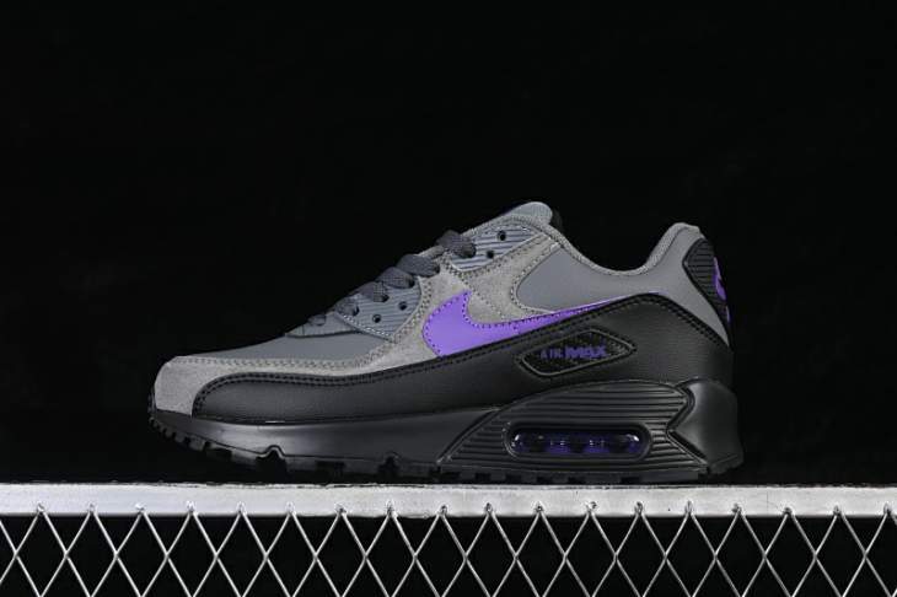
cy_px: 298
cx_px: 448
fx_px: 1868
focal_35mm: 75
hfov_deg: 27.0
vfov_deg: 18.2
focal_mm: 50
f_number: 6.3
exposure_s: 1/60
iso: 160
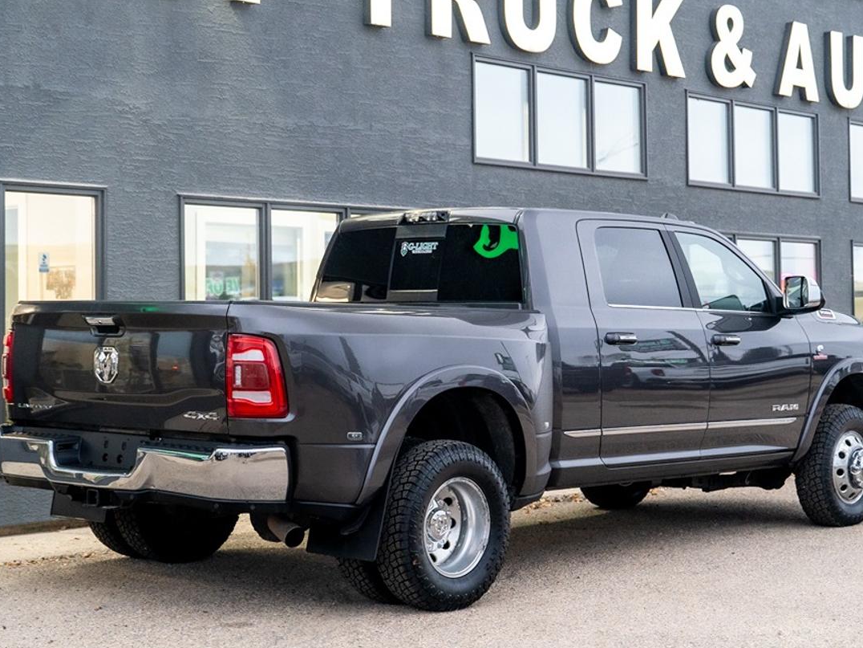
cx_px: 435
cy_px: 253
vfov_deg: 21.3
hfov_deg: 28.2
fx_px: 1720
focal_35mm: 69
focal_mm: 50
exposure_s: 1/100
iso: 2000
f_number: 4
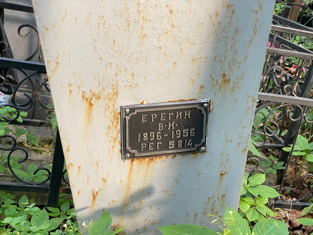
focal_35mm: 52
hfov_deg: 36.8
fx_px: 470
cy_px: 118
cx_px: 156
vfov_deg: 28.0
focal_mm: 6
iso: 160
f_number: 2
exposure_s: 1/69
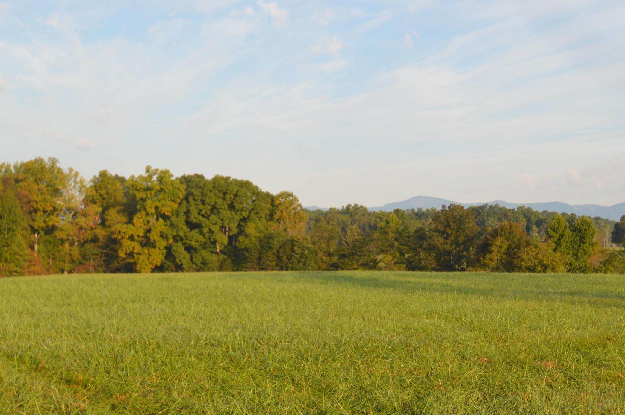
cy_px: 208
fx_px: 919
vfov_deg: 25.5
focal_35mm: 53
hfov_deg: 37.5
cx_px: 326
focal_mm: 24
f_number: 5.6
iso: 100
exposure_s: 1/200
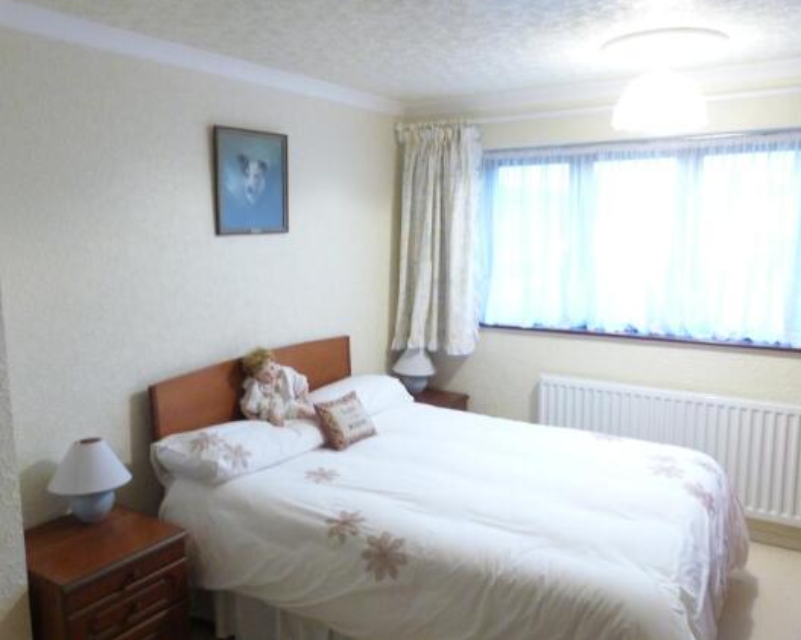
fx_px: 640
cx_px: 407
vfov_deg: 53.1
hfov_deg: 64.1
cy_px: 309
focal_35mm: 27
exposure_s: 1/30
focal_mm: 4.5
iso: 400
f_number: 2.8
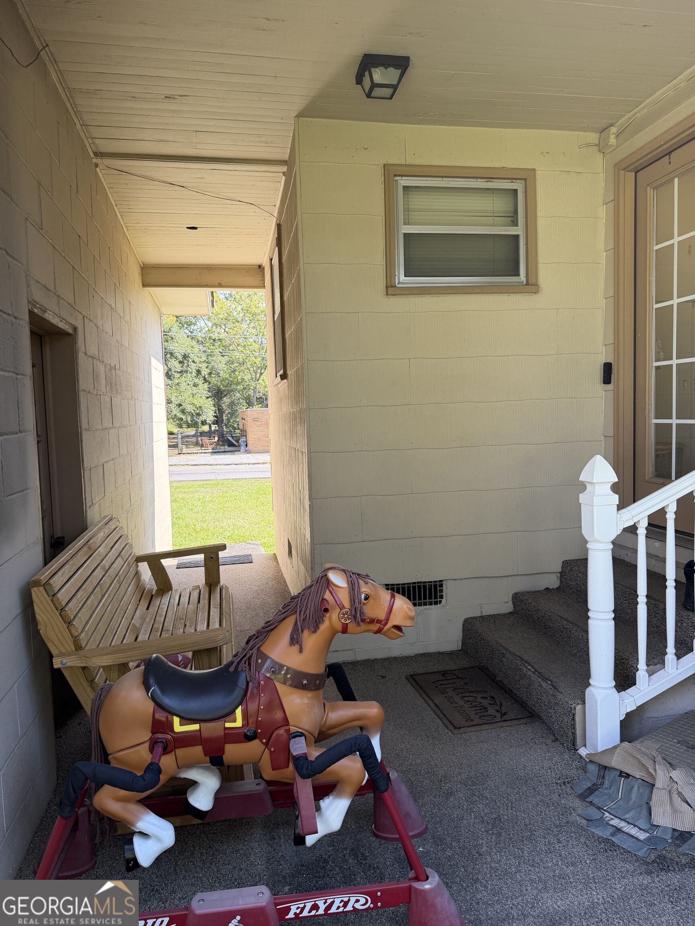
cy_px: 463
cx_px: 348
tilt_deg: -4.3
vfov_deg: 71.6
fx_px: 642
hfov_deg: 56.8
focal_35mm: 24
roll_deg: +1.1
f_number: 1.78
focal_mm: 6.76
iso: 100
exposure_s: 1/535
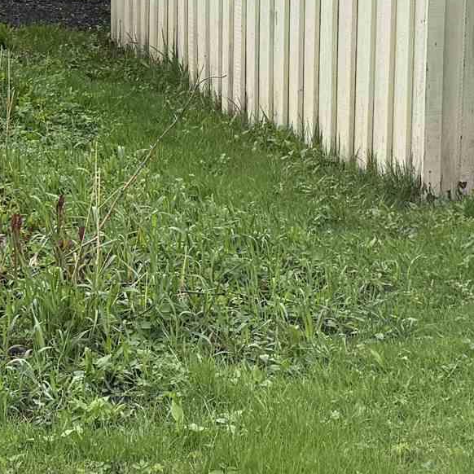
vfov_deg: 15.3
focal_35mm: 112
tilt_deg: -9.6
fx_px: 1735
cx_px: 241
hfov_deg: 15.6
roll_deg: -3.4
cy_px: 19
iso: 100
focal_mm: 6.76
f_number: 1.78
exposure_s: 1/1493
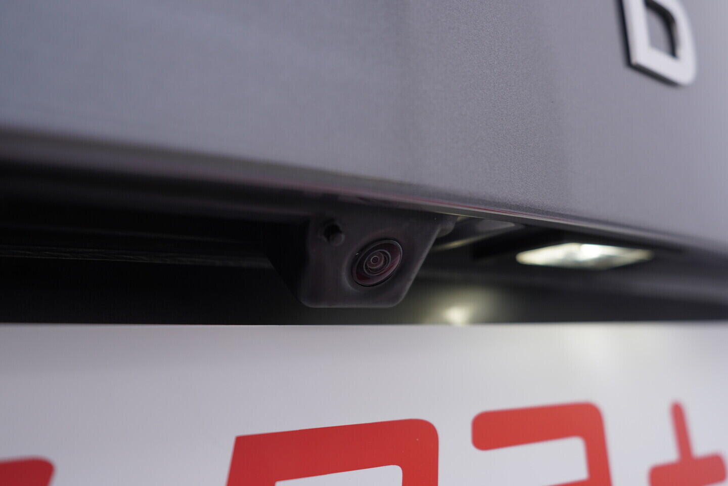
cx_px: 364
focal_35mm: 36
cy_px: 243
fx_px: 728
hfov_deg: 53.1
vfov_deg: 36.9
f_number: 3.5
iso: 125
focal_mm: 24
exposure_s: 1/60
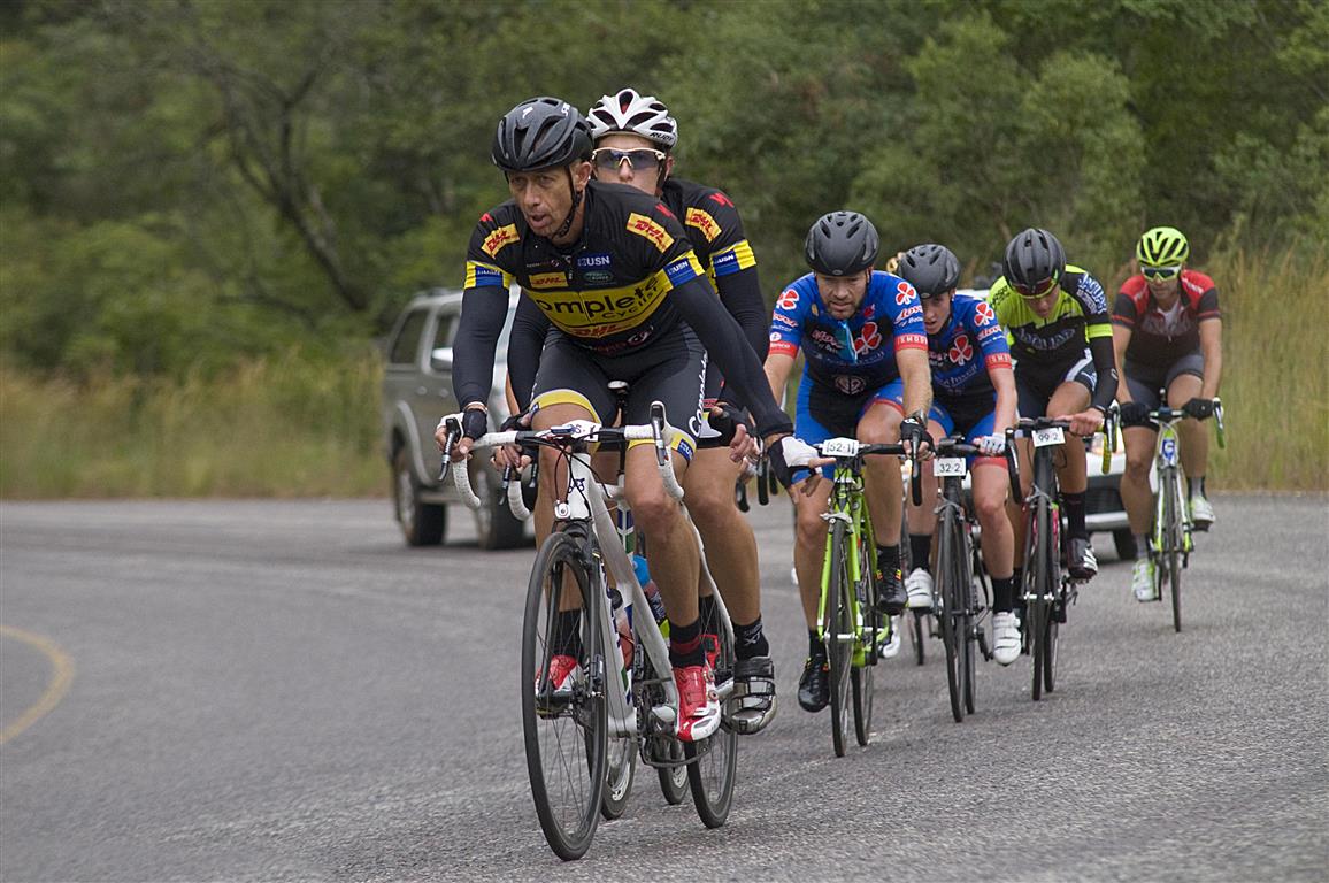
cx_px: 664
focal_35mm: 202
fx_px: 7467
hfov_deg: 10.2
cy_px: 442
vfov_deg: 6.8
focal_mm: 135
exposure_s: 1/500
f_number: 5.6
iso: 800
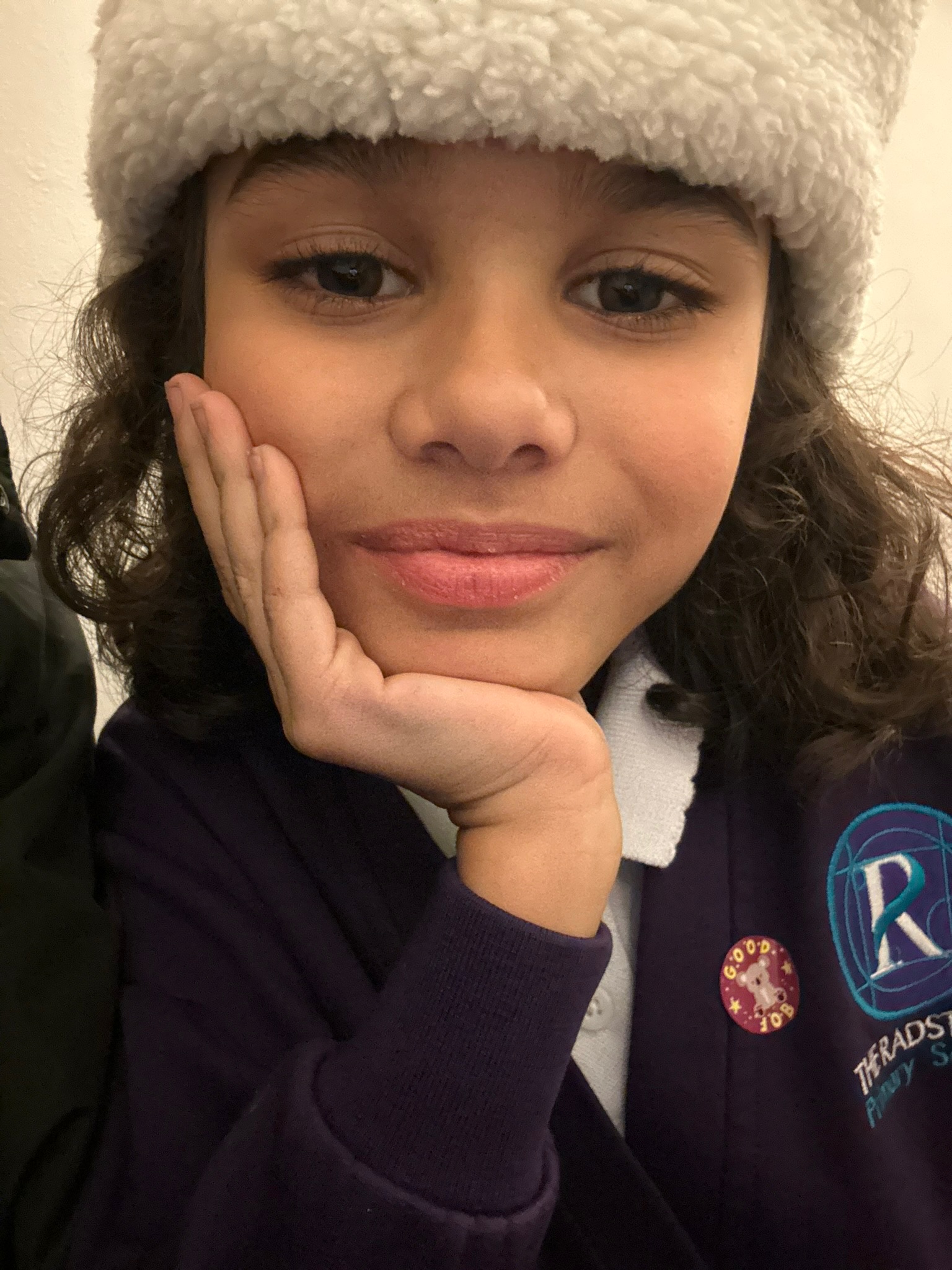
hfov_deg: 46.8
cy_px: 635
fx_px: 1100
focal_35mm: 30
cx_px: 476
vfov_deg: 60.0
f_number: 1.9
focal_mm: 2.69
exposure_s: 1/17
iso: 640
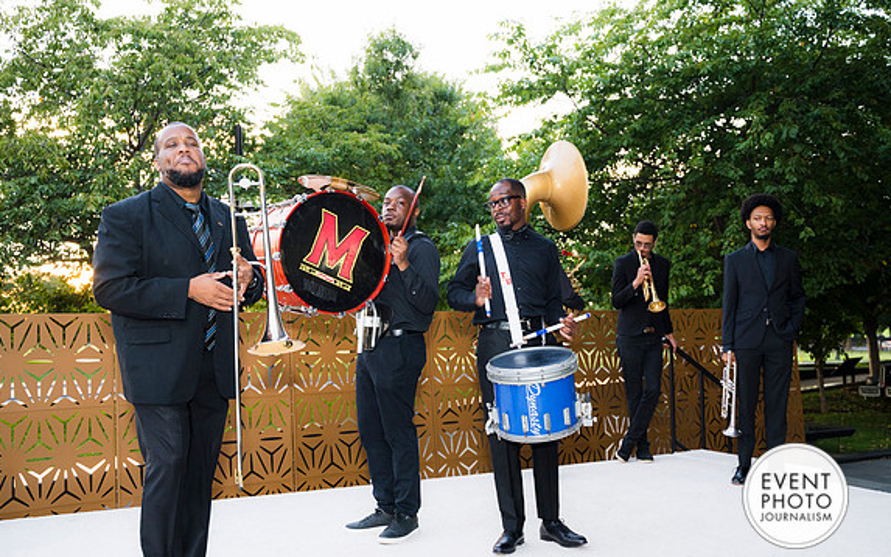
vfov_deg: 38.3
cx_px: 449
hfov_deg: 58.1
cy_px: 298
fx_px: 801
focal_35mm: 33
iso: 800
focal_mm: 32
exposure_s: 1/100
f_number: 3.5
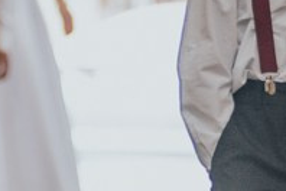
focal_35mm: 666
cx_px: 319
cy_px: 88
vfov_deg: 2.1
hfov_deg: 3.1
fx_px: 5291
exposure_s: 1/200
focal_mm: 110
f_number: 2.8
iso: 1250
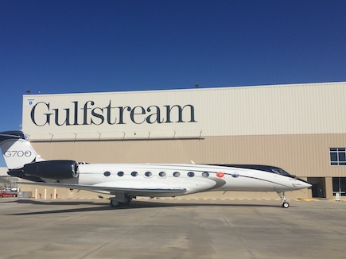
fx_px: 360
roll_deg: -0.6
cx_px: 146
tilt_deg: +5.4
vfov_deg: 39.6
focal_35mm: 36
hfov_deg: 51.2
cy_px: 148
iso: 32
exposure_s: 1/7937
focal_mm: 4.15
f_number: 2.2
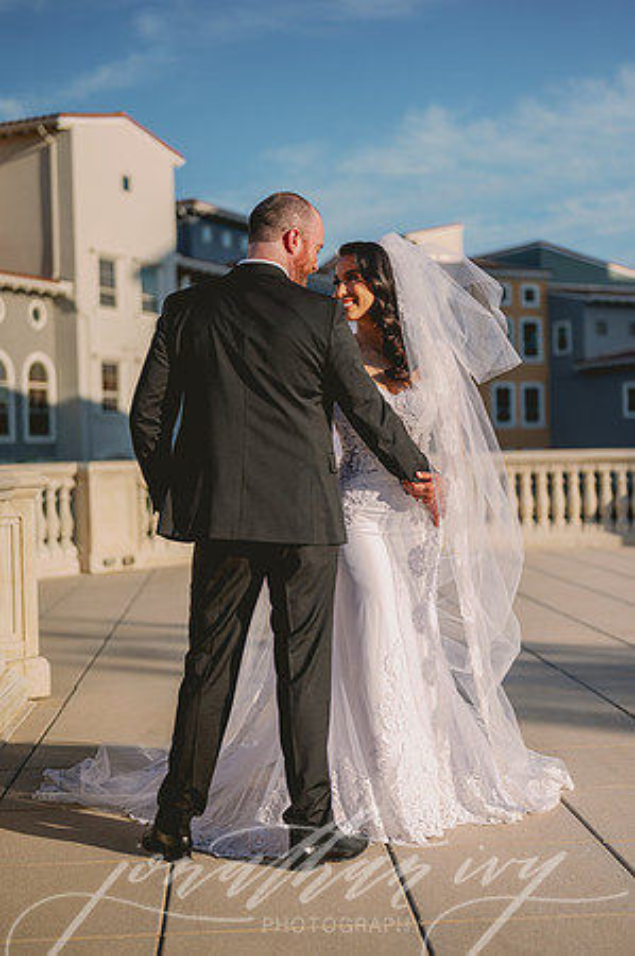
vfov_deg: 39.6
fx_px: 1326
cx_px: 318
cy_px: 478
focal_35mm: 50
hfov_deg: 26.9
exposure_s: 1/6400
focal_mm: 50
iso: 50
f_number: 2
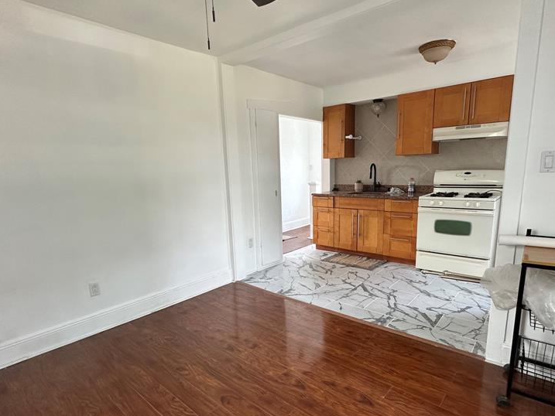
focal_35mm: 20
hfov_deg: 81.7
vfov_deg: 65.8
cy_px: 234
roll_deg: +2.2
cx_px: 283
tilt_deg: -11.3
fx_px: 321
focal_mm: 2.22
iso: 200
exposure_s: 1/99
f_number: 2.2
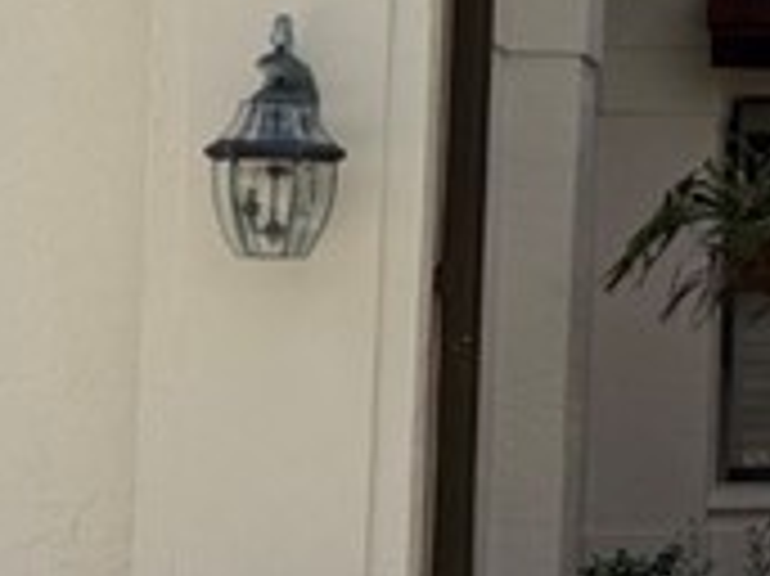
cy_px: 45
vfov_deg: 10.2
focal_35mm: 144
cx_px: 1608
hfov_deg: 12.0
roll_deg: +0.9
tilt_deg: +8.0
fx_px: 3201
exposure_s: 1/6173
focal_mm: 6.76
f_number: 1.78
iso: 80
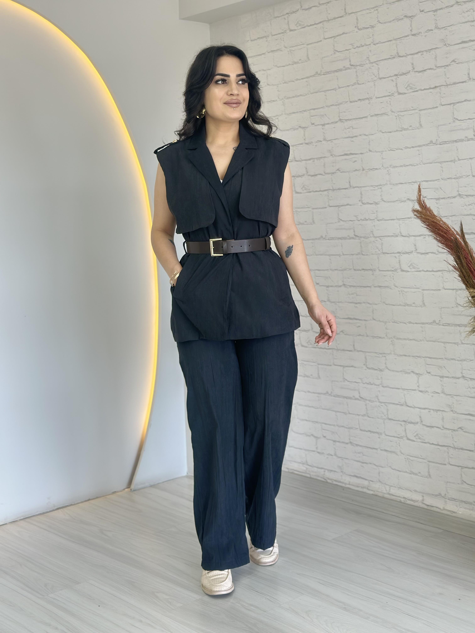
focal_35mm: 48
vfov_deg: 39.7
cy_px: 316
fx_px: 878
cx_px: 238
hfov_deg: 30.3
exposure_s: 1/100
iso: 64
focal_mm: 6.86
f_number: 1.78
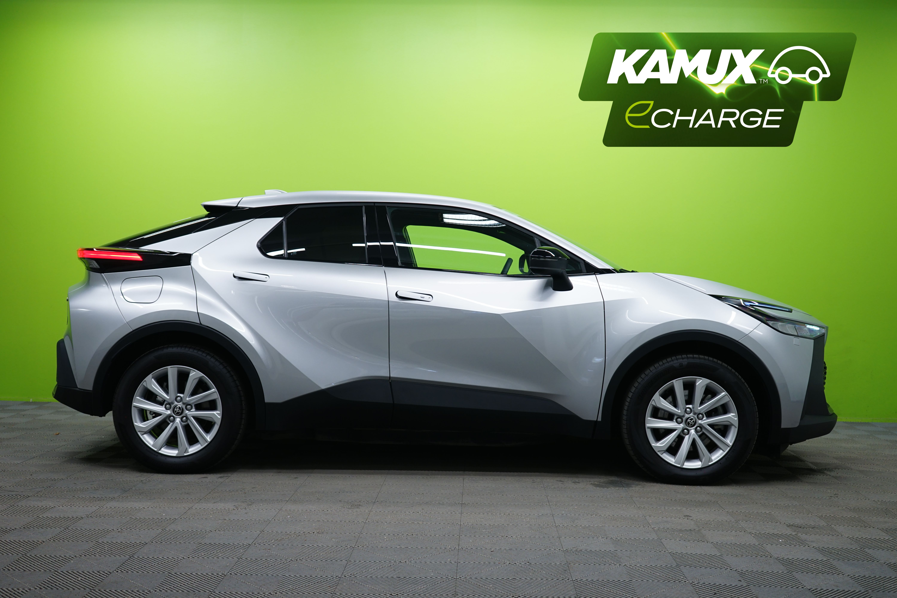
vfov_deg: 32.6
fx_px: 1022
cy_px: 299
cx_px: 448
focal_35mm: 41
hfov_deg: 47.4
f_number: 4.5
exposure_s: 1/20
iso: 400
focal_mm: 41
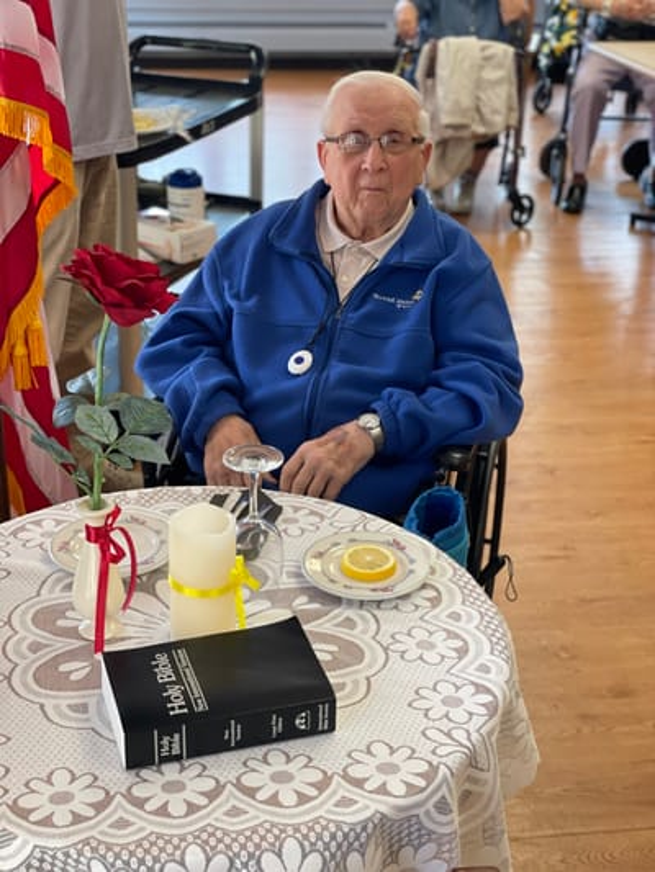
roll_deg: -0.7
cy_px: 436
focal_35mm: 52
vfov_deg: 36.8
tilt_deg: -24.7
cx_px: 328
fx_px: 1311
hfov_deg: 28.0
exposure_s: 1/60
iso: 160
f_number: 2
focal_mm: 6
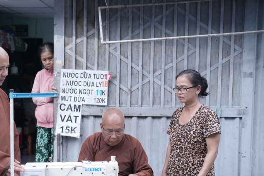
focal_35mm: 50
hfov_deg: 39.0
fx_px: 367
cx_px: 80
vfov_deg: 26.8
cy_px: 118
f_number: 2.8
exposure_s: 1/500
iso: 250
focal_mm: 35
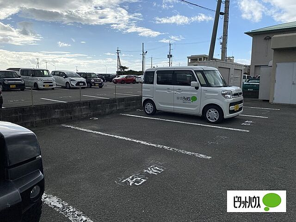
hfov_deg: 67.3
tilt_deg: -9.3
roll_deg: +0.4
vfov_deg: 53.1
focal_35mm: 26
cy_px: 111
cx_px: 148
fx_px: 222
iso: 32
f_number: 1.8
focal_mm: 4.25
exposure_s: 1/6061
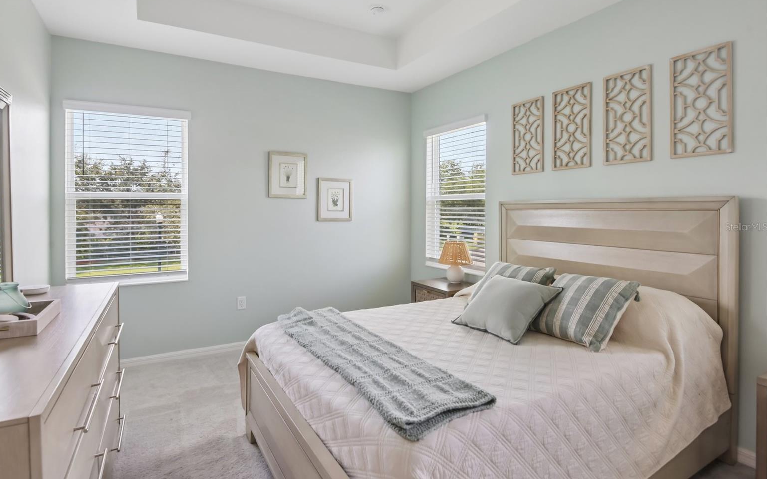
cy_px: 227
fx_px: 376
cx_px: 371
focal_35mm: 18
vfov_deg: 64.9
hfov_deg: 91.1
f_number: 8
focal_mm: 17
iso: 400
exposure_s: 1/50
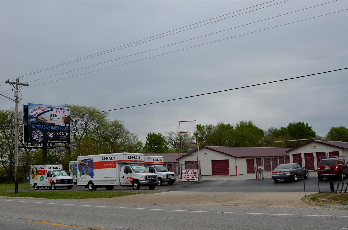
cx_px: 174
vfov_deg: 36.7
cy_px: 115
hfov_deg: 53.2
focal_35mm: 36
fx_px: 347
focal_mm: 24
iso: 400
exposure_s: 1/320
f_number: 9
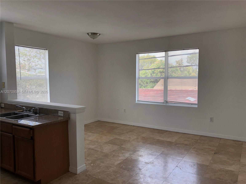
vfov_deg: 49.7
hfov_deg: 63.4
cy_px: 92
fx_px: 199
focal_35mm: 28
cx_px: 123
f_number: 1.8
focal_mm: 4
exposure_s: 1/152
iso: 20
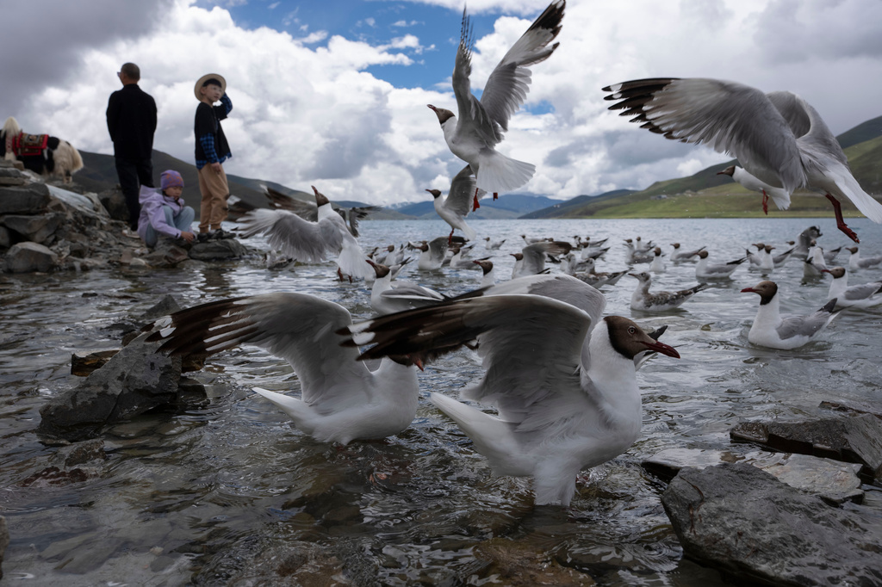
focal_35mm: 30
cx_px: 441
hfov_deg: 61.9
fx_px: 735
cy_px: 294
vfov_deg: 43.6
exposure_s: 1/800
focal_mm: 30
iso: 250
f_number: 8
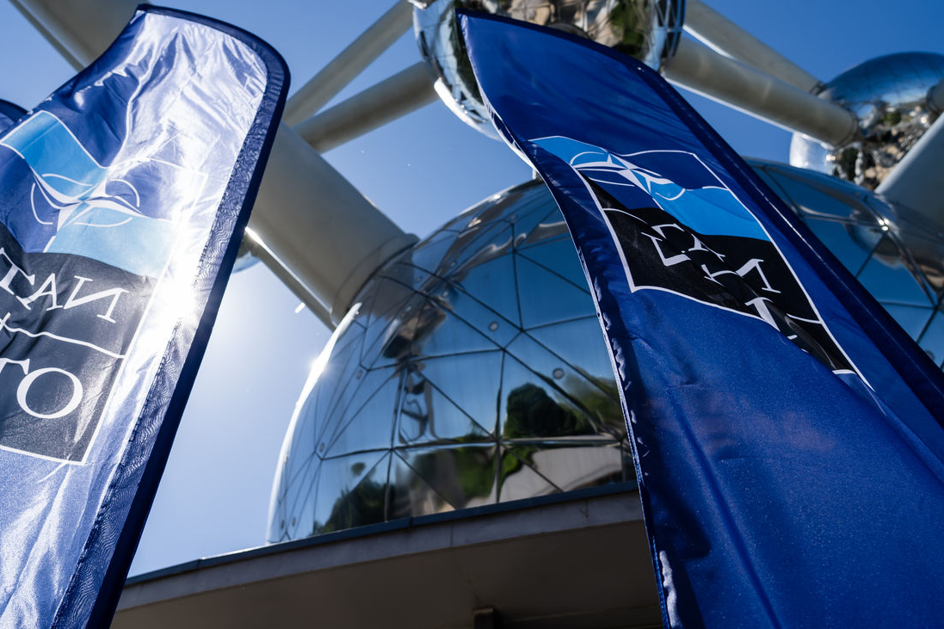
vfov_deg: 46.3
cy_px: 278
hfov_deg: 65.4
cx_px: 432
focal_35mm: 28
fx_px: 734
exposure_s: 1/1000
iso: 100
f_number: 4.5
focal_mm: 24
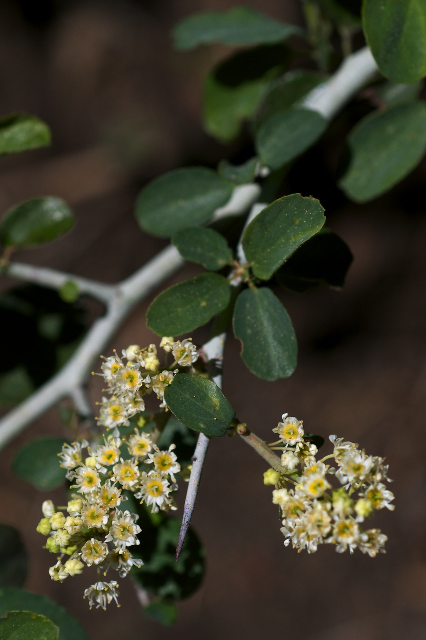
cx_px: 213
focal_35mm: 90
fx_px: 1599
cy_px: 320
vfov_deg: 22.6
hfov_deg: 15.2
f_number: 5.6
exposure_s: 1/4000
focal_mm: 60
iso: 200
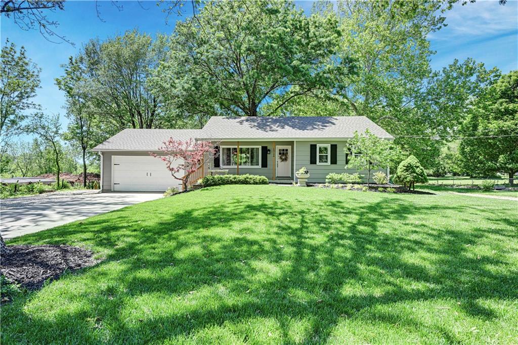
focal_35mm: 18
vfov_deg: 65.9
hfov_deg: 88.5
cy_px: 172
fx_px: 266
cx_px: 259
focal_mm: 18.5
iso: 100
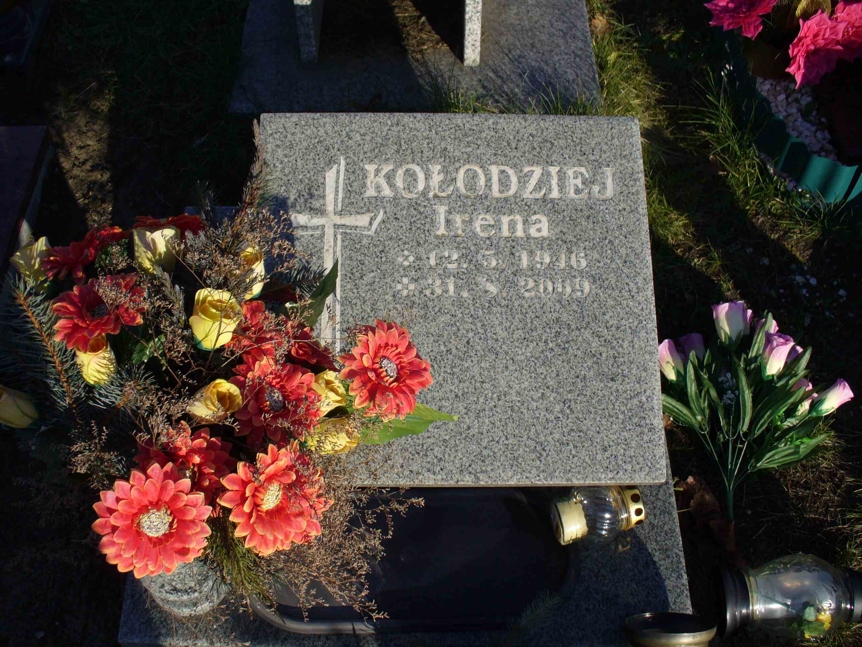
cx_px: 431
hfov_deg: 50.1
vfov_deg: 38.7
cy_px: 324
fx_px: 921
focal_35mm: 37
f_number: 5.6
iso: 80
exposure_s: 1/320
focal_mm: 6.1
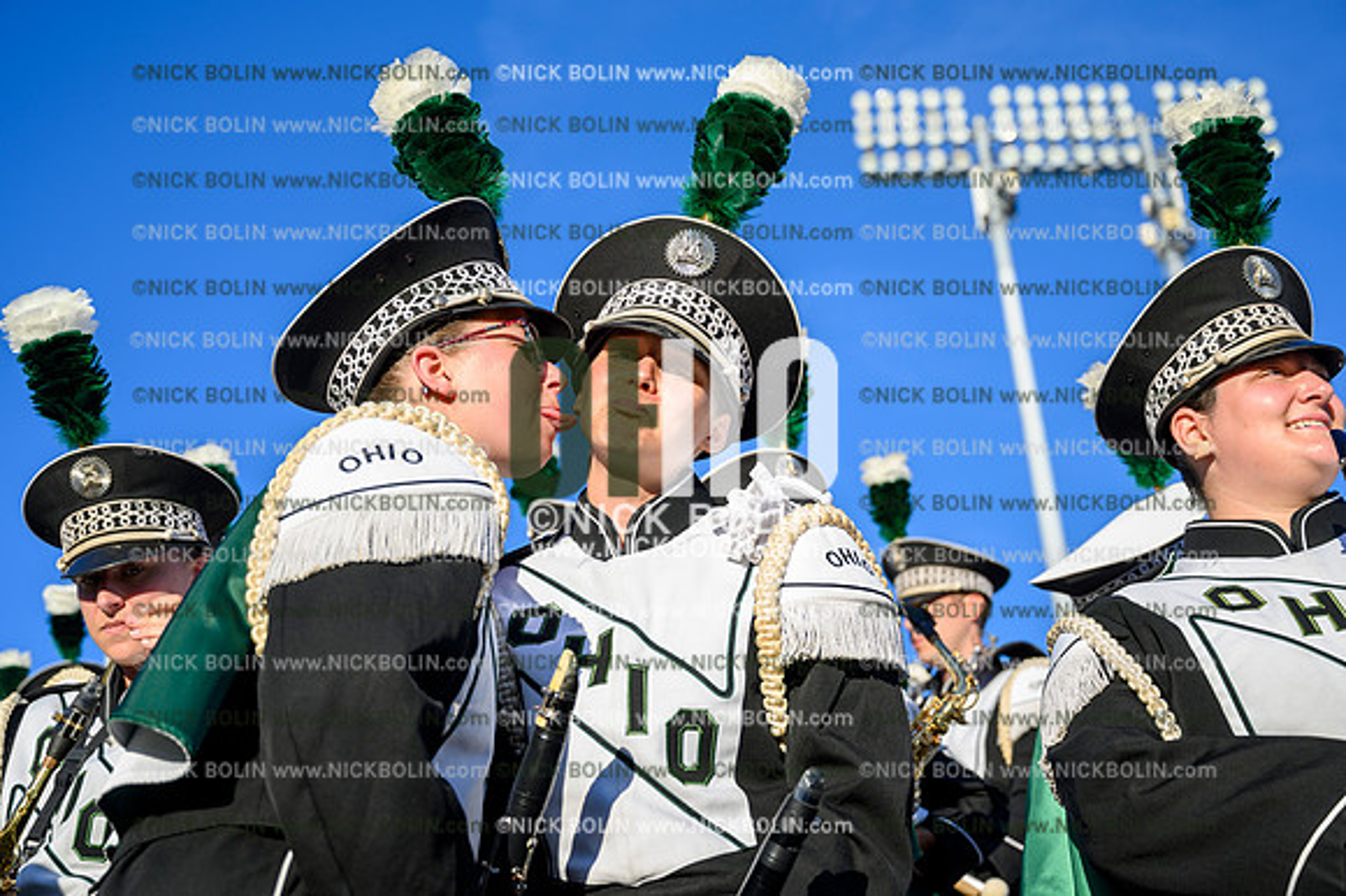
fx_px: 1719
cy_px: 448
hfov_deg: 42.8
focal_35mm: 46
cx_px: 673
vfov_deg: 29.2
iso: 125
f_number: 4
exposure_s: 1/640
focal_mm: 46
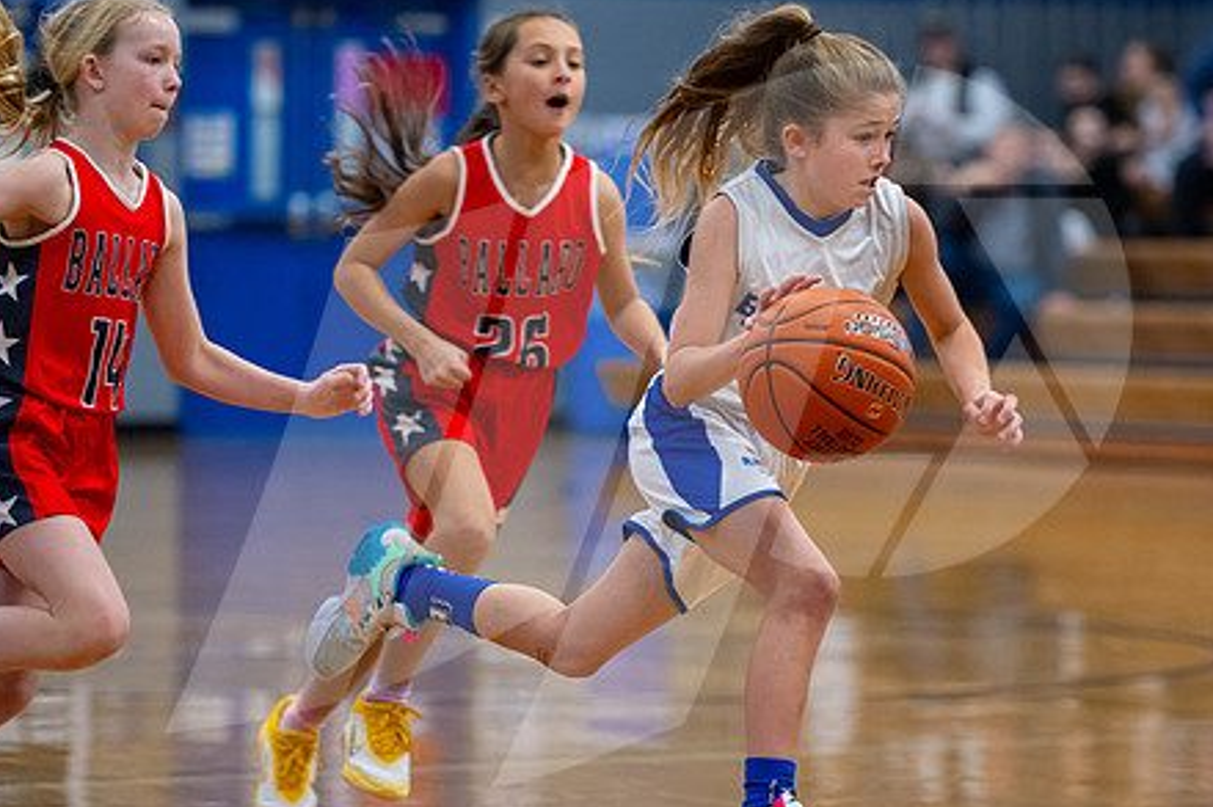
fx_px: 6635
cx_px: 730
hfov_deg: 10.4
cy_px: 387
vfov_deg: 7.0
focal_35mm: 197
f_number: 2.8
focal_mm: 135
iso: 3200
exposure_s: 1/640
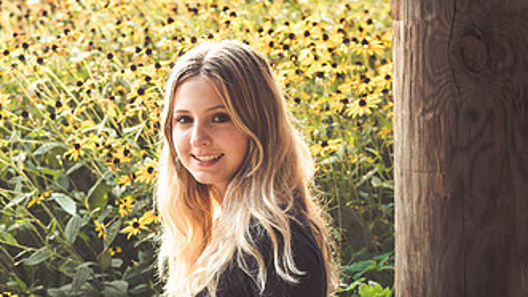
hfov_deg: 13.1
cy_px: 267
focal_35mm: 164
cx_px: 121
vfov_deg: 7.4
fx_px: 2296
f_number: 2.5
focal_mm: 43
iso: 200
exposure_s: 1/400
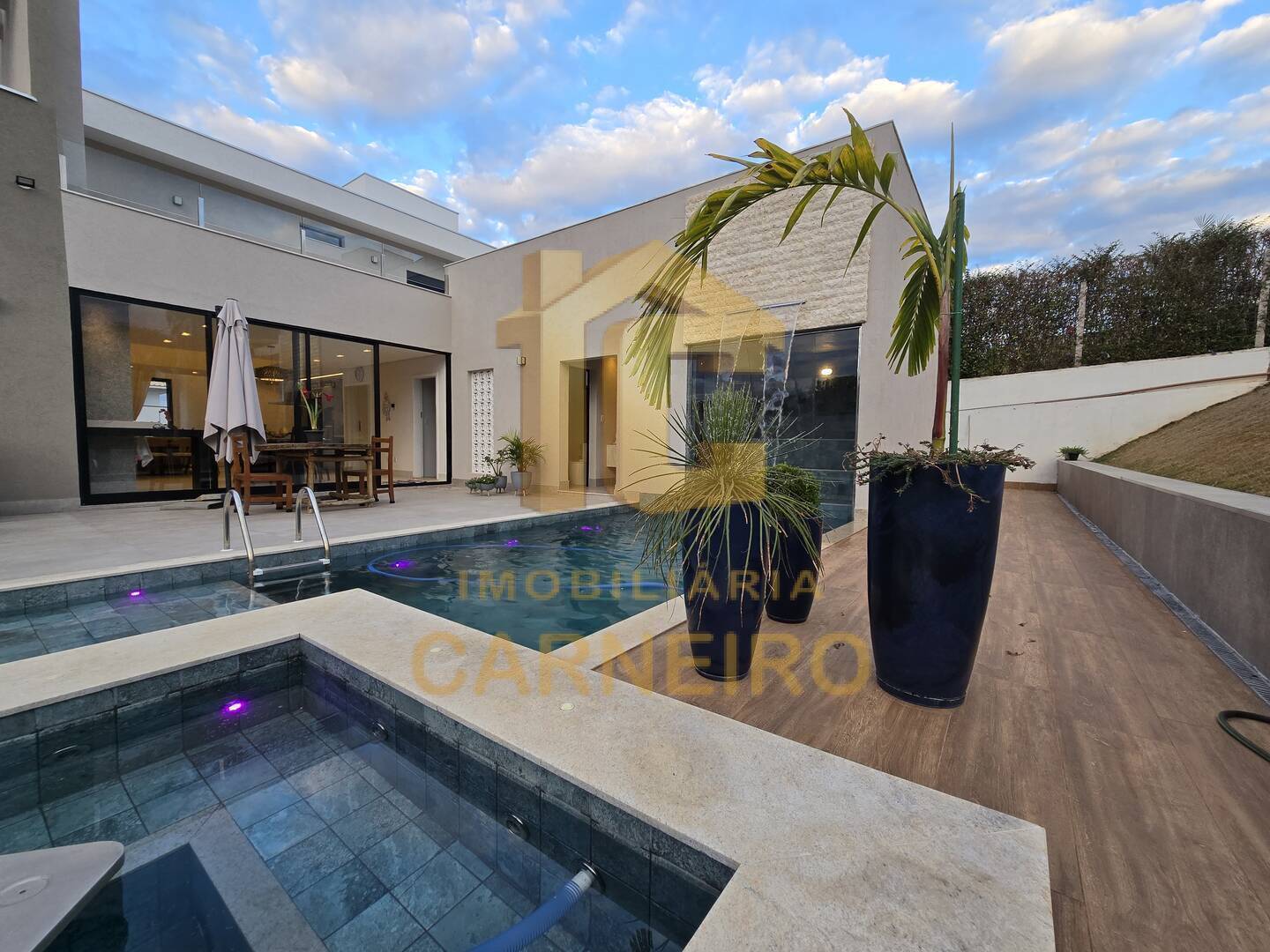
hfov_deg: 106.2
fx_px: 477
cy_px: 476
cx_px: 635
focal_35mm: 13
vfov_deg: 89.9
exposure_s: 1/173
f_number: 2.2
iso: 50
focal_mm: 2.2
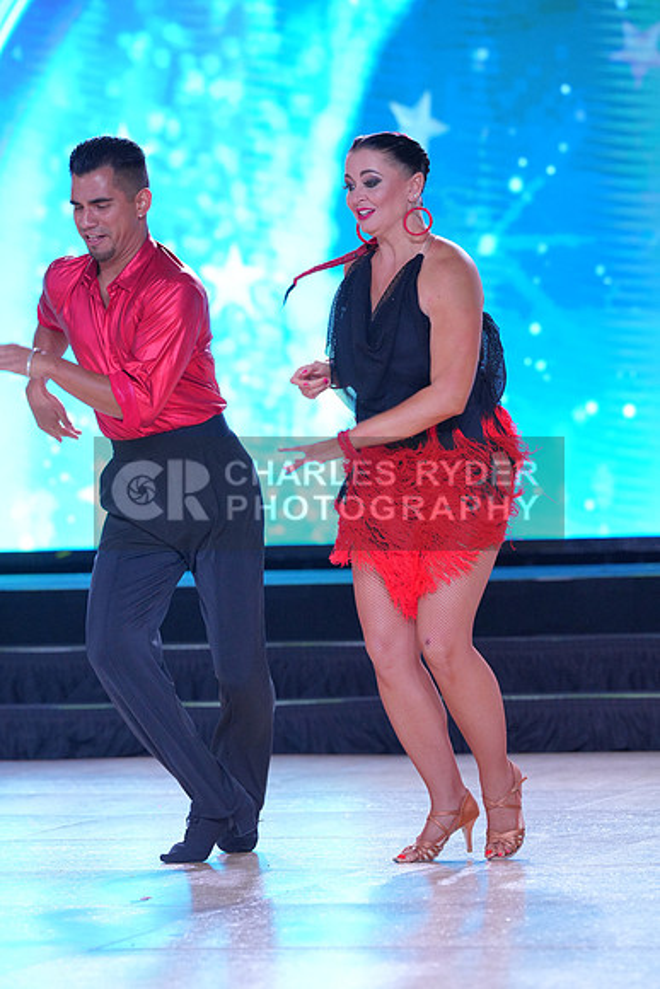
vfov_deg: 10.3
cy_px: 494
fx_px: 5496
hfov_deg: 6.9
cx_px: 330
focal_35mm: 200
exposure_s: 1/400
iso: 2500
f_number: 5.6
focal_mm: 200
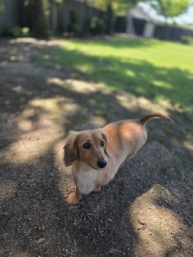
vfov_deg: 73.9
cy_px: 128
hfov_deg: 58.9
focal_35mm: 23
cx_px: 96
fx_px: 171
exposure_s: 1/359
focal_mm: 6.3
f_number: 1.7
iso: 50
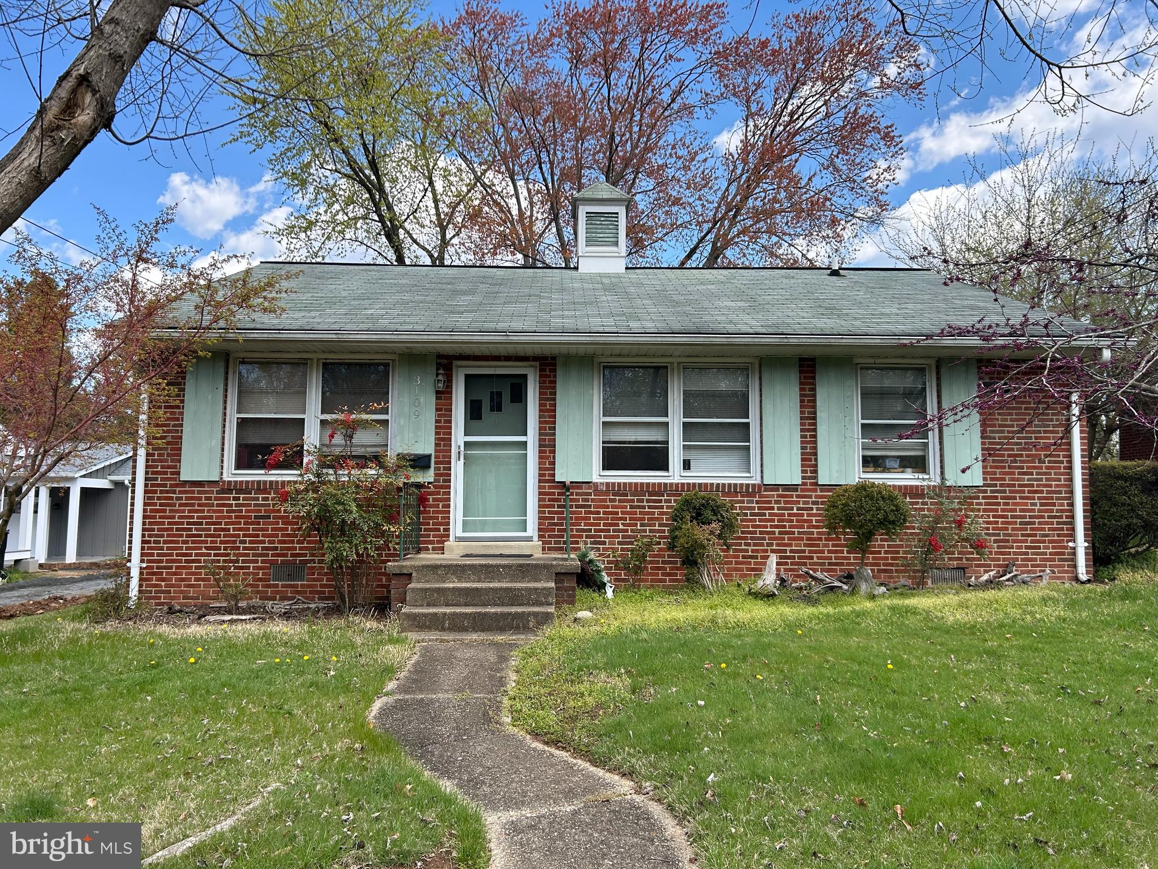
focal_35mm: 26
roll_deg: -0.1
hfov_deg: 67.3
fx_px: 870
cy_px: 434
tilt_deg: +4.7
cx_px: 579
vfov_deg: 53.1
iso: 50
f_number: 1.5
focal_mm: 5.7
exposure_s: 1/1412
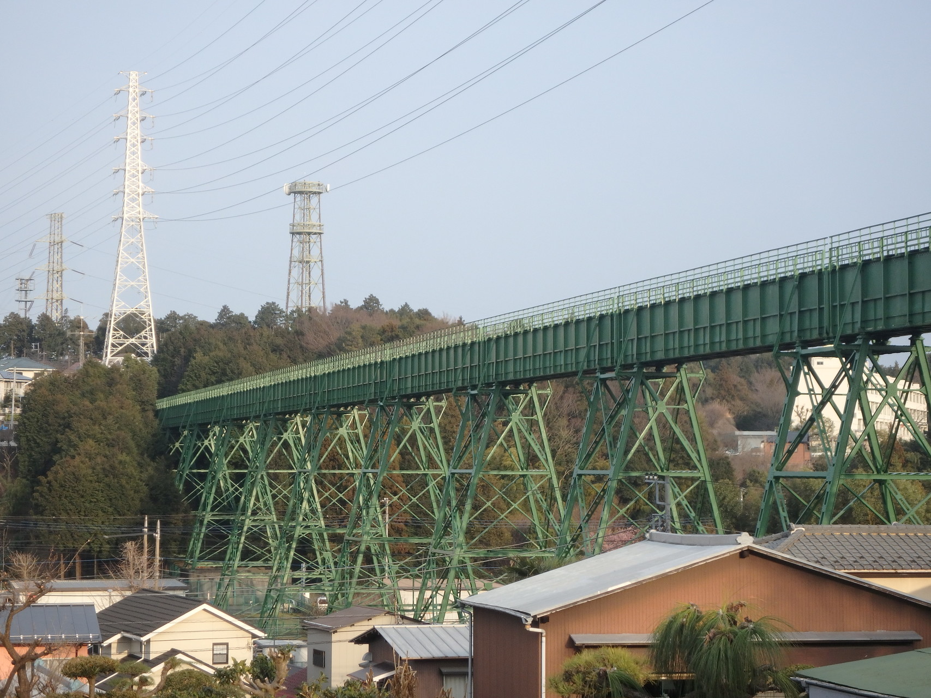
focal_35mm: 71
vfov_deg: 20.7
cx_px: 466
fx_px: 1909
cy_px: 349
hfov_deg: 27.4
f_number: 5.1
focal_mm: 12.6
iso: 125
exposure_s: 1/200
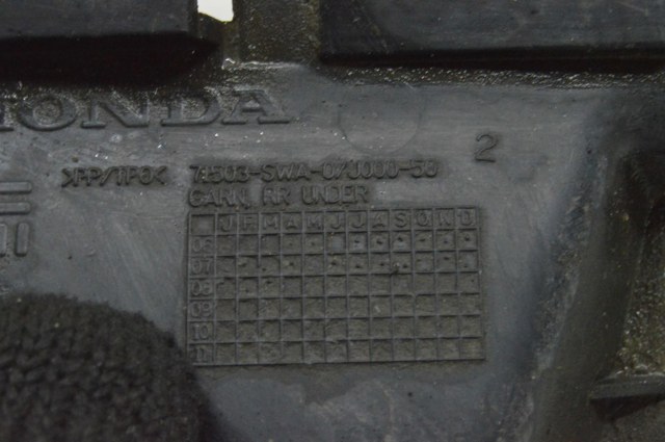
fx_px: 1522
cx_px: 332
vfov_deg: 16.5
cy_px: 221
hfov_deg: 24.6
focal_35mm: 82
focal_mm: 55
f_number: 20
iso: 6400
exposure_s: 1/15
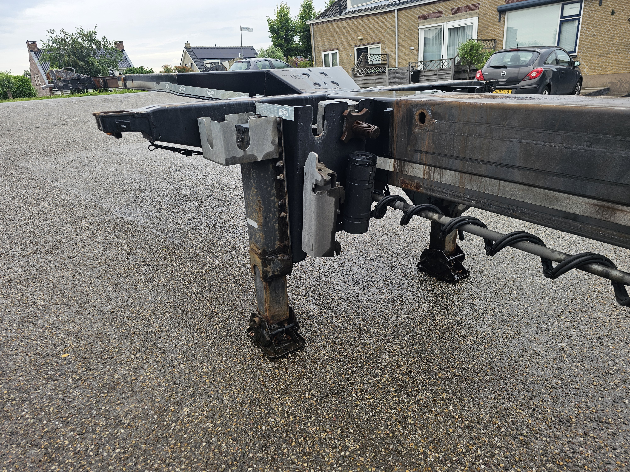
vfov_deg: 58.9
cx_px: 315
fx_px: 419
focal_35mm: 23
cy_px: 236
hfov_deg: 73.9
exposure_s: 1/183
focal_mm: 6.3
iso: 12
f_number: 1.7
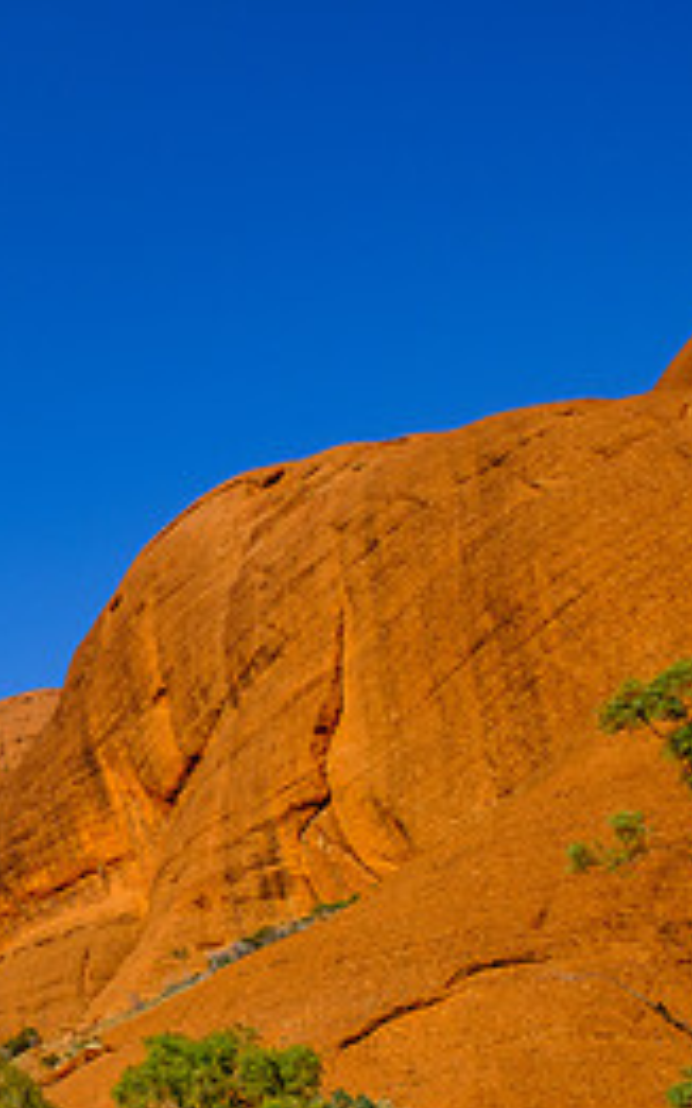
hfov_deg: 24.9
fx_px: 1027
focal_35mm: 34
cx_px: -425
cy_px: 817
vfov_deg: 54.3
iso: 200
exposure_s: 1/600
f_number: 8
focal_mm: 10
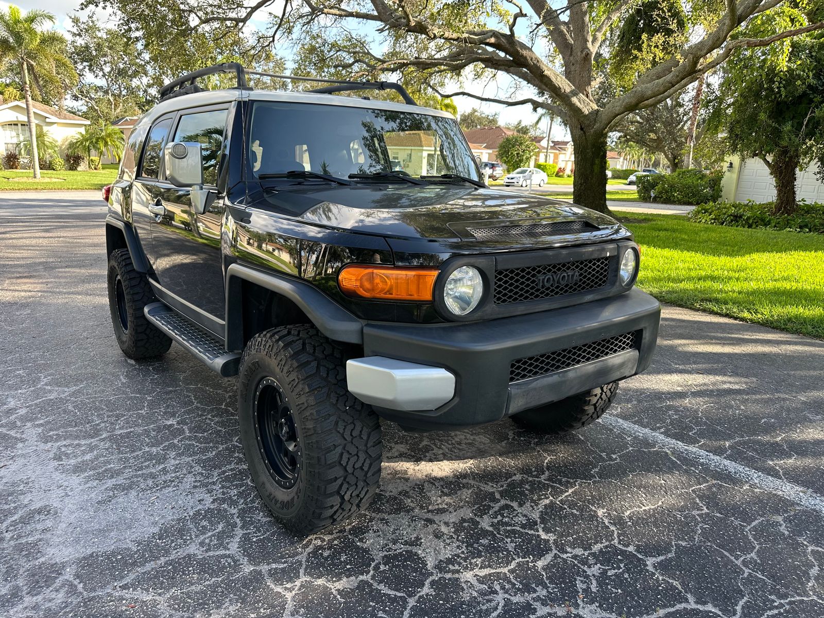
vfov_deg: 56.8
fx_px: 571
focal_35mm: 24
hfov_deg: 71.6
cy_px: 309
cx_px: 412
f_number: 1.78
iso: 80
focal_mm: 6.86
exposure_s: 1/414
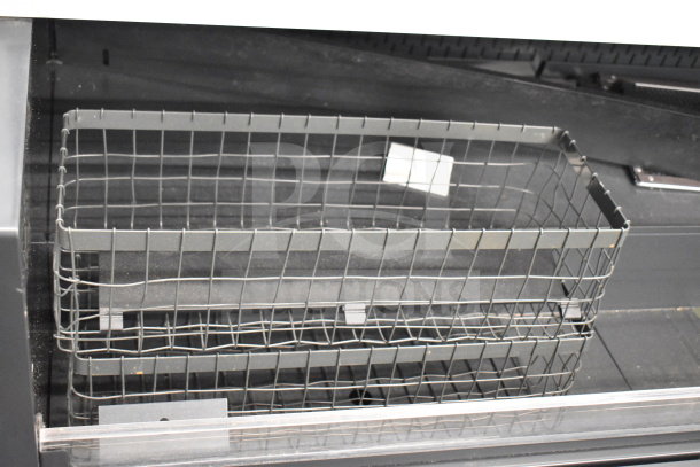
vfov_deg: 28.1
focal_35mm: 48
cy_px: 234
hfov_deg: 41.1
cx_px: 350
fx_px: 933
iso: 9000
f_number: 4.5
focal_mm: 32
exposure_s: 1/50
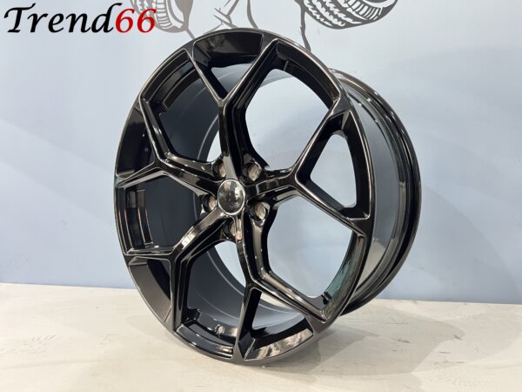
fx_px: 392
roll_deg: +0.4
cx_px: 261
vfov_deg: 53.1
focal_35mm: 26
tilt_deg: -2.4
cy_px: 196
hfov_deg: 67.3
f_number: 1.5
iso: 800
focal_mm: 5.7
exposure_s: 1/25
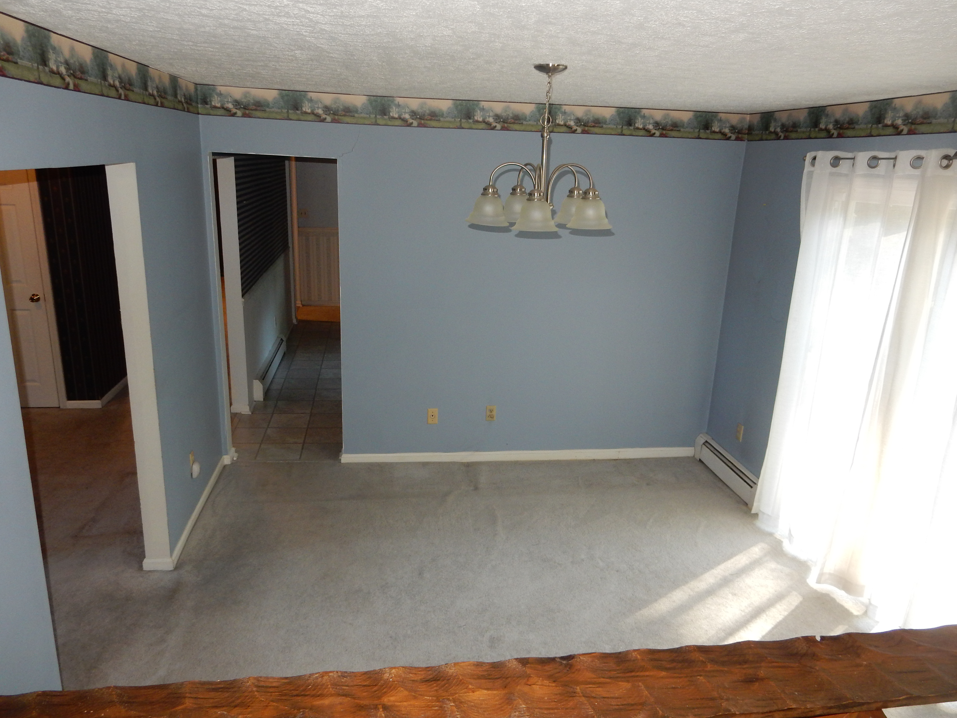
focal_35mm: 25
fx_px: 691
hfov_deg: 69.4
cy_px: 359
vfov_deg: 54.9
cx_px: 478
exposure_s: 1/30
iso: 220
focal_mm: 4.5
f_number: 3.7
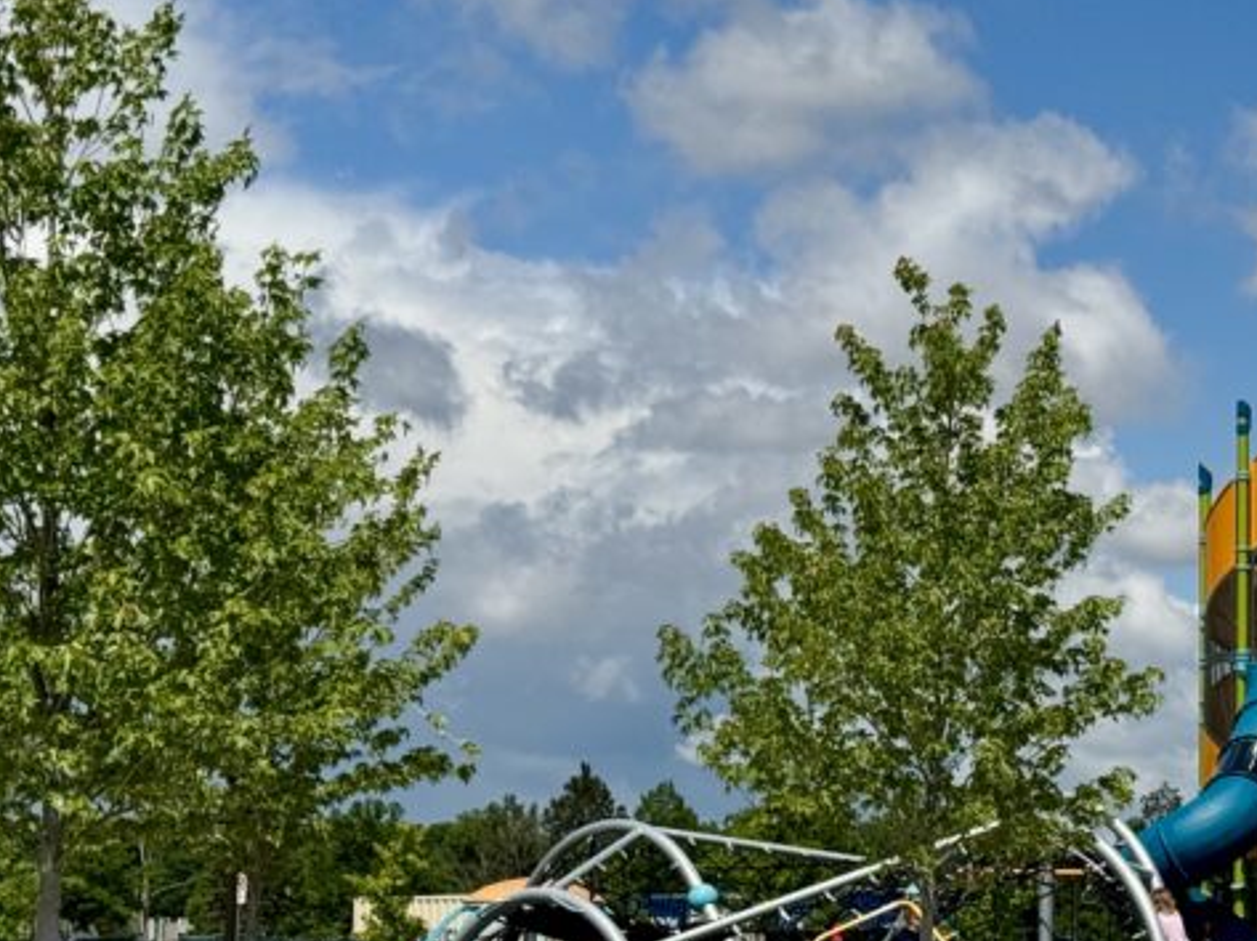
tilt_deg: +7.9
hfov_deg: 18.6
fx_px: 3774
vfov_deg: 14.2
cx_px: 1121
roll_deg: -0.8
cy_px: 404
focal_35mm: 104
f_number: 1.78
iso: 64
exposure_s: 1/9009
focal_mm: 6.76
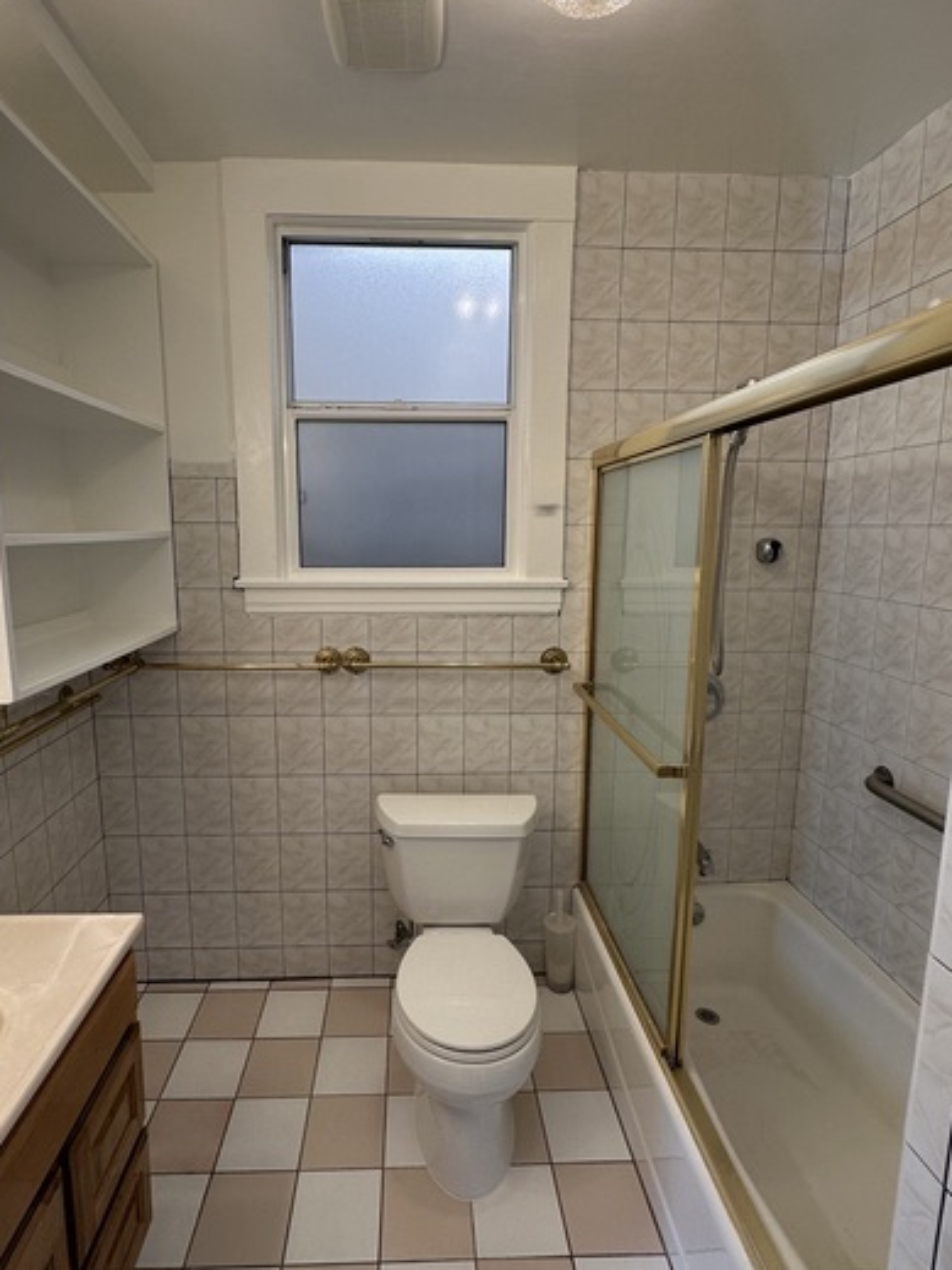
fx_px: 660
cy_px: 625
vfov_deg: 87.8
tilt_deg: -8.6
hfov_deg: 71.4
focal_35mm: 18
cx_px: 433
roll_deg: -1.6
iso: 80
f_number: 2.2
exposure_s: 1/120
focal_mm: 2.22
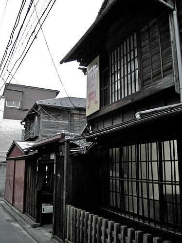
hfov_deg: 38.7
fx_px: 259
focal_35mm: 37
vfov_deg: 50.1
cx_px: 93
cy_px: 124
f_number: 2.7
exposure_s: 1/34
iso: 400
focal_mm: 7.5
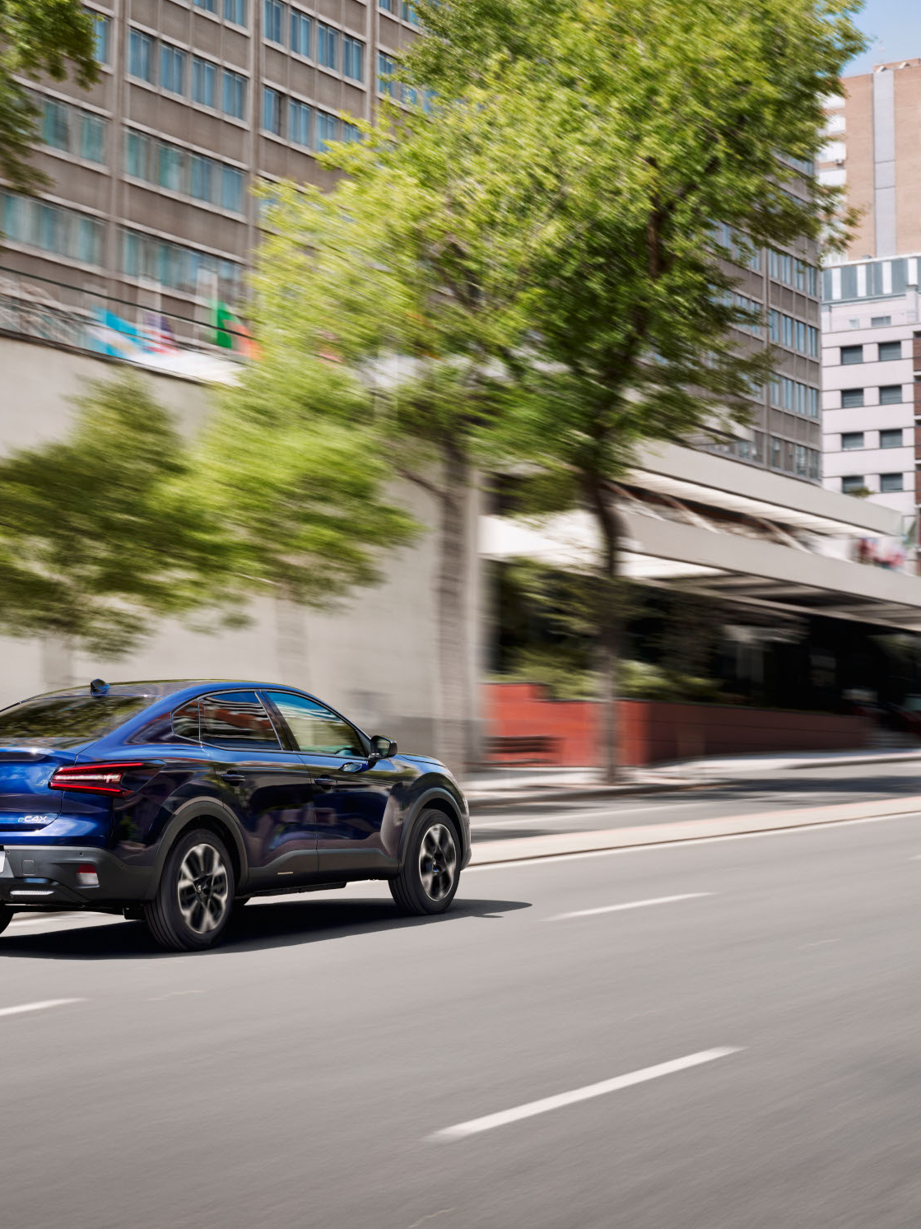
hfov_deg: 21.7
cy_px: 613
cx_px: 214
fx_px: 2378
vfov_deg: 29.0
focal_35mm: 67
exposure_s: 1/160
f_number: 8
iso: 125
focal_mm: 62.9
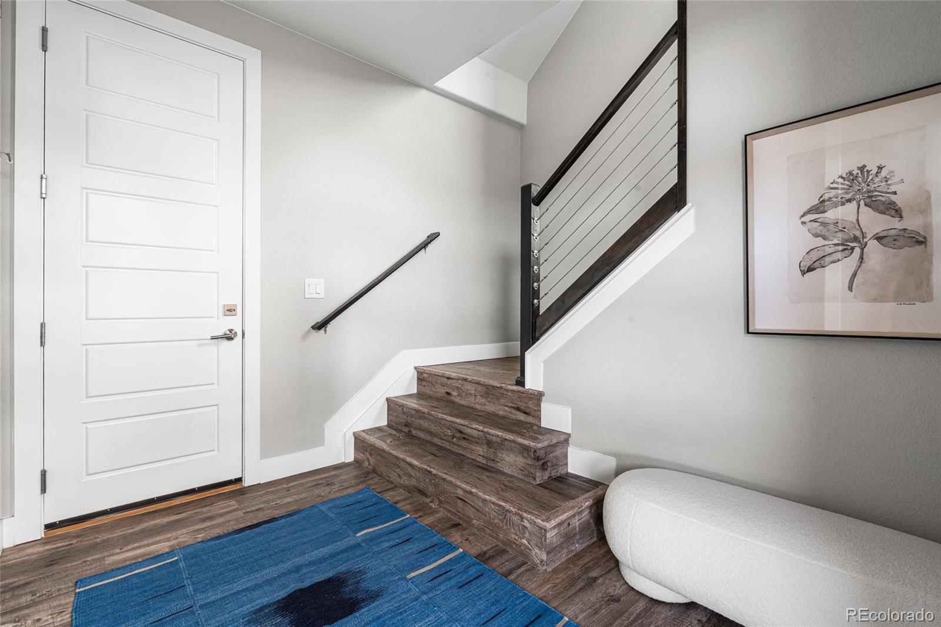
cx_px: 470
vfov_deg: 72.0
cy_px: 314
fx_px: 431
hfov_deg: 95.0
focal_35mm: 16
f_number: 13
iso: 100
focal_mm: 16.5
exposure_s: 2.5
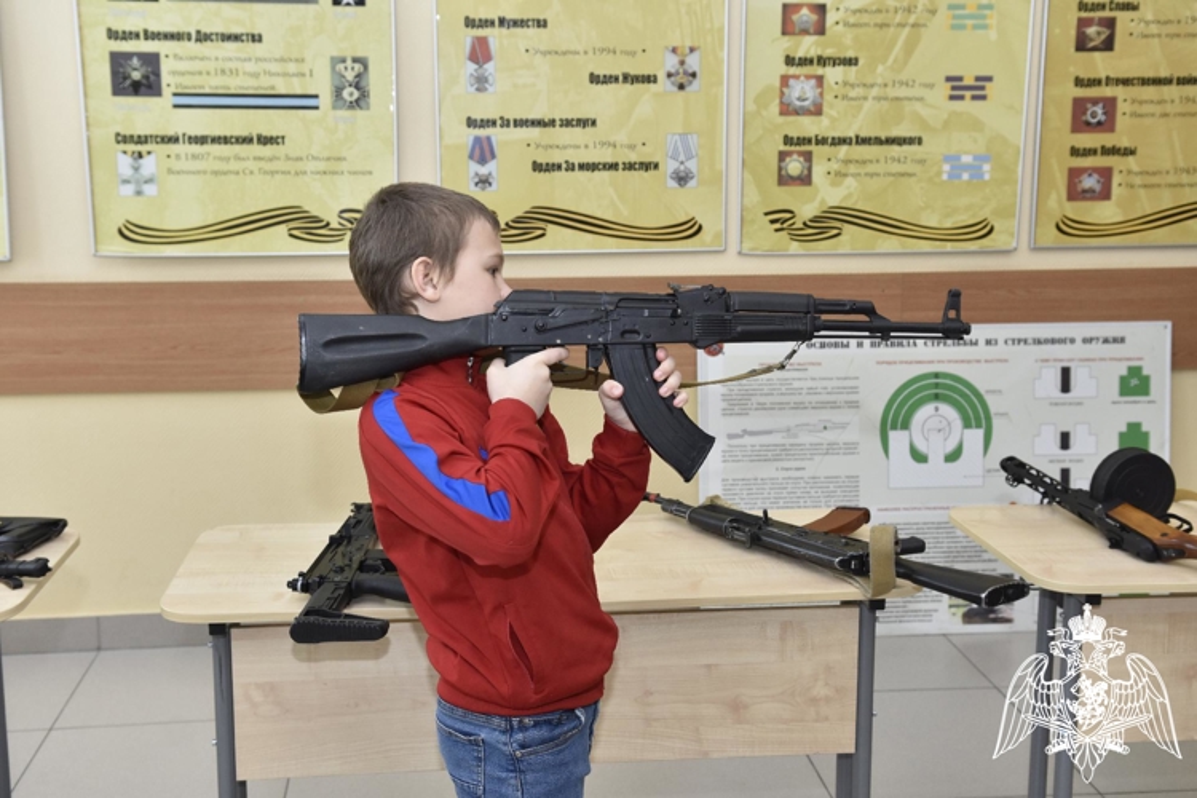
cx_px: 598
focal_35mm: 45
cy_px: 399
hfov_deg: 43.6
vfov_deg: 29.9
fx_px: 1496
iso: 800
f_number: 4.5
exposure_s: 1/200
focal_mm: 30
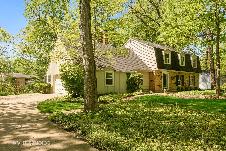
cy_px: 76
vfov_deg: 47.9
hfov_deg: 67.4
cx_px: 113
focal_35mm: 27
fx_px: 169
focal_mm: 18
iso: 200
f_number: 8
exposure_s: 1/250
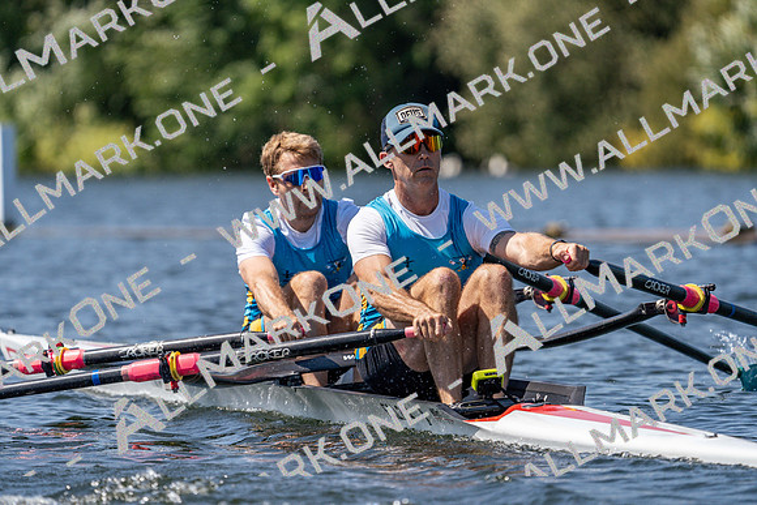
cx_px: 378
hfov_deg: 5.2
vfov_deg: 3.4
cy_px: 252
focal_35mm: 400
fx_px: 8413
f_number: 6.3
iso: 250
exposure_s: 1/2000
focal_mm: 400
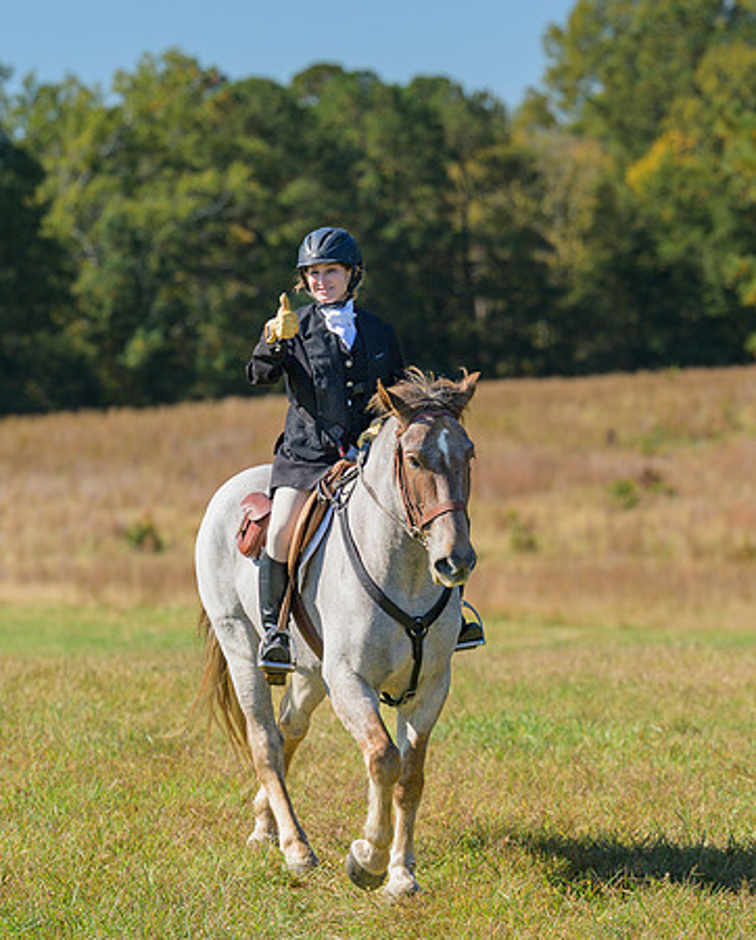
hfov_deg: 6.7
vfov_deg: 8.3
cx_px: 467
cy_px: 457
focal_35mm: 232
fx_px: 6477
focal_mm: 135
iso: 200
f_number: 4
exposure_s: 1/800
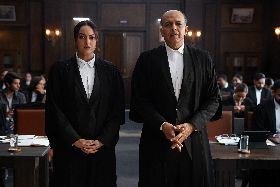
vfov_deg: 25.1
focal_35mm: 54
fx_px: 420
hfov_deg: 36.8
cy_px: 92
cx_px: 125
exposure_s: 1/160
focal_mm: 45
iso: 1600
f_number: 2.8
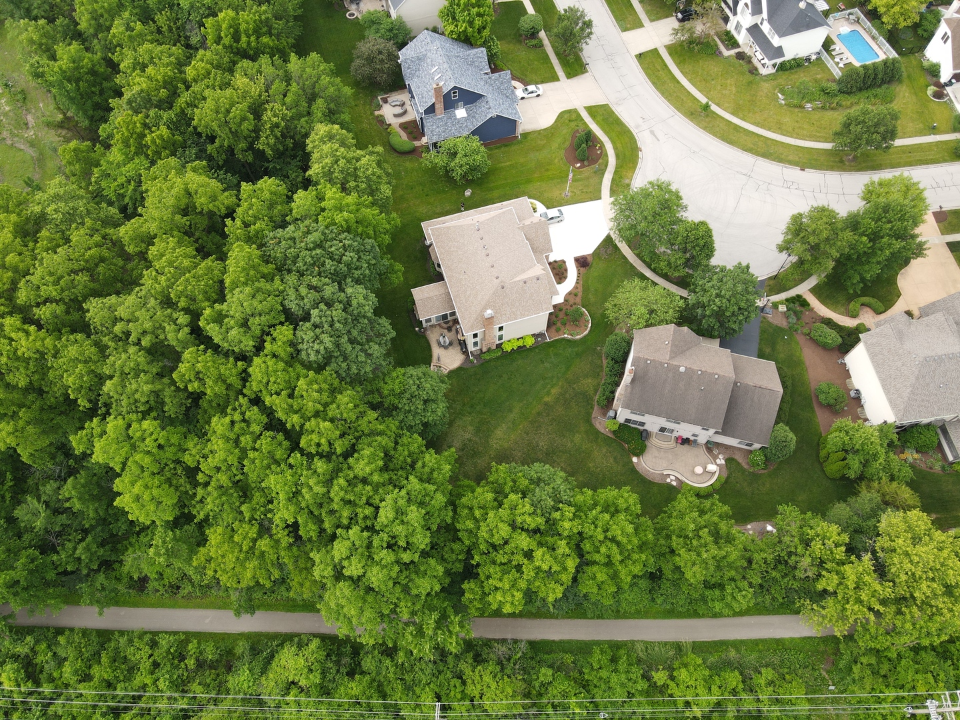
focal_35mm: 24
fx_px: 666
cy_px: 360
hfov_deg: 71.6
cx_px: 480
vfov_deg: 56.8
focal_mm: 4.5
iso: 100
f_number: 2.8
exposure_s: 1/20
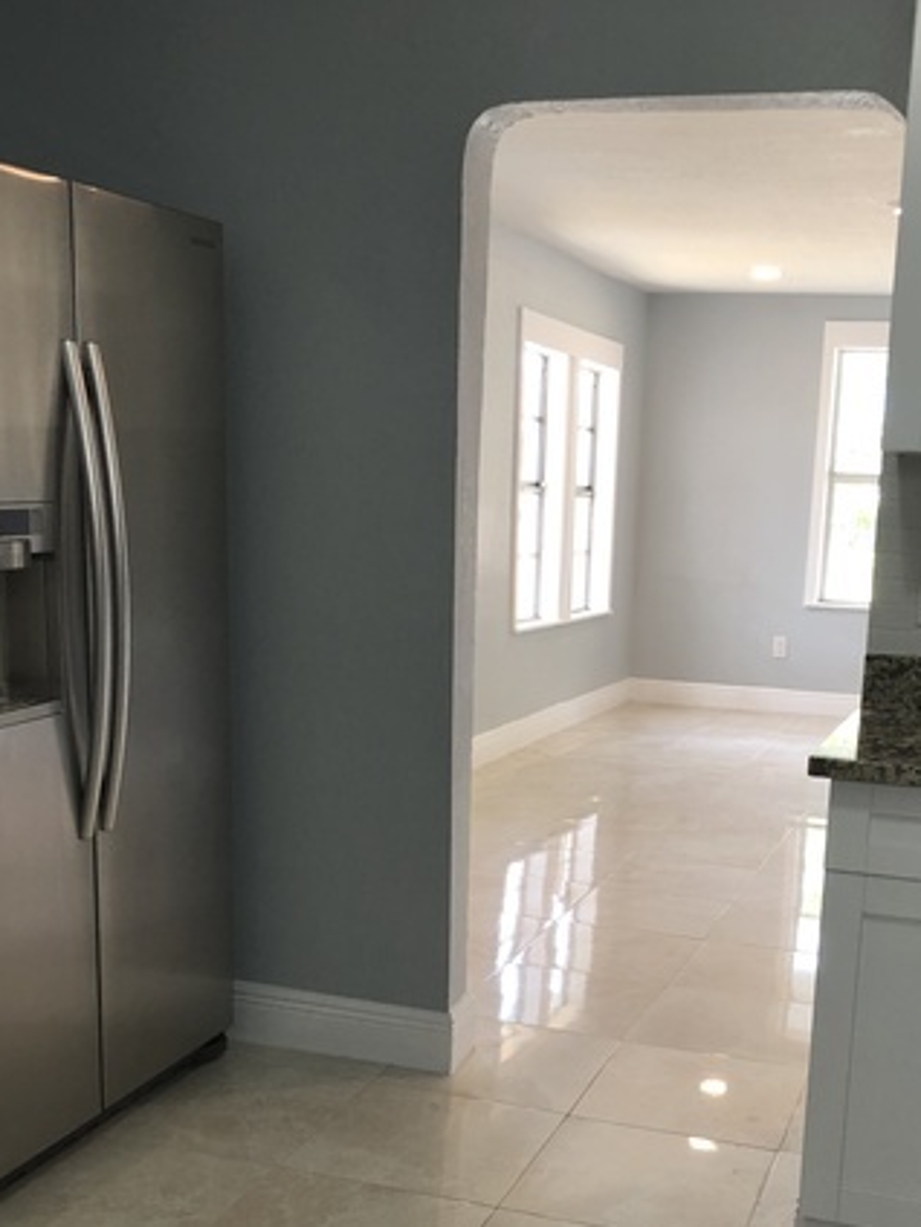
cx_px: 553
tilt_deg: -12.9
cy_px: 867
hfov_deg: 32.8
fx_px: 1561
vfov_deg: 42.1
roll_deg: -0.3
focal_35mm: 44
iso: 20
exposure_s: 1/30
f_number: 1.8
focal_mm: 3.99
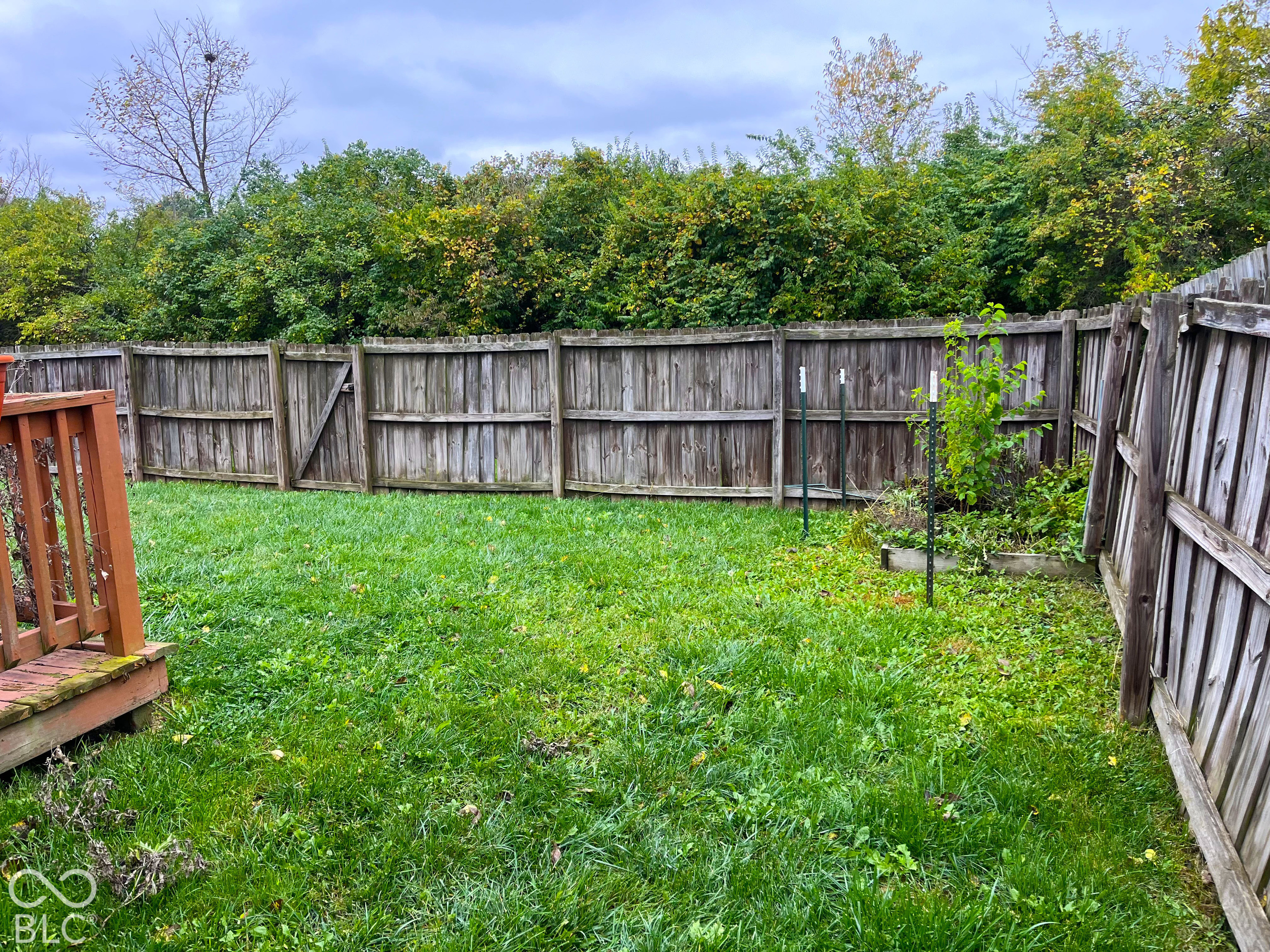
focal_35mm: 26
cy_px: 476
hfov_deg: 67.3
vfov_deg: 53.1
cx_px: 635
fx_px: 954
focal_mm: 5.1
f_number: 1.6
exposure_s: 1/311
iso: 50
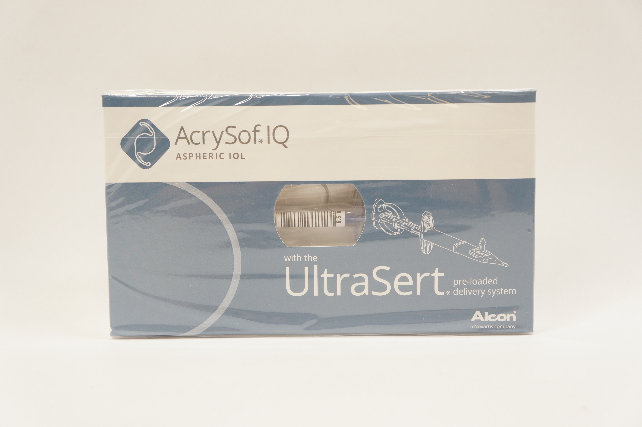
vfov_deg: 30.8
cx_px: 321
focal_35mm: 44
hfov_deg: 45.0
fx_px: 775
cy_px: 214
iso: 400
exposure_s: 1/80
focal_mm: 29
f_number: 5
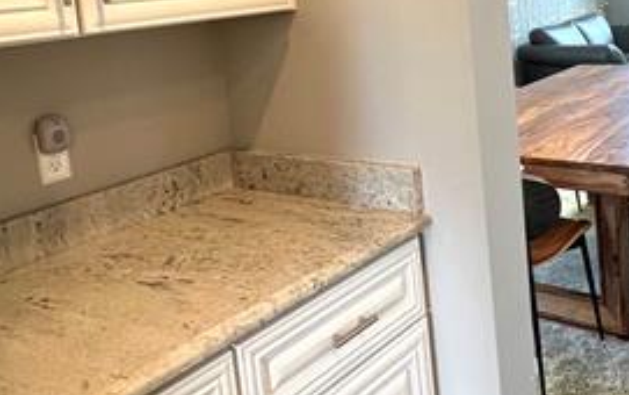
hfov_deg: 49.9
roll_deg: +5.9
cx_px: 385
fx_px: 669
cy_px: 60
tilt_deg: -5.4
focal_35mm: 39
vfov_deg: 31.7
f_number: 1.8
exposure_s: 1/120
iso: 160
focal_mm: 1.57
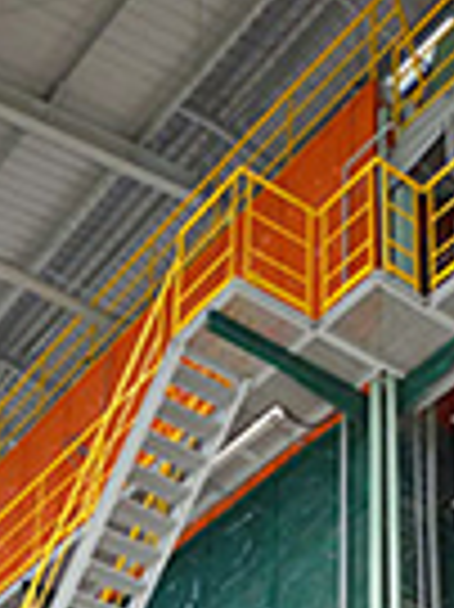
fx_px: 1454
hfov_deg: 17.8
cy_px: 896
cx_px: 229
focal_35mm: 83
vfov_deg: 20.4
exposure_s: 1/60
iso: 160
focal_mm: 5
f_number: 3.1
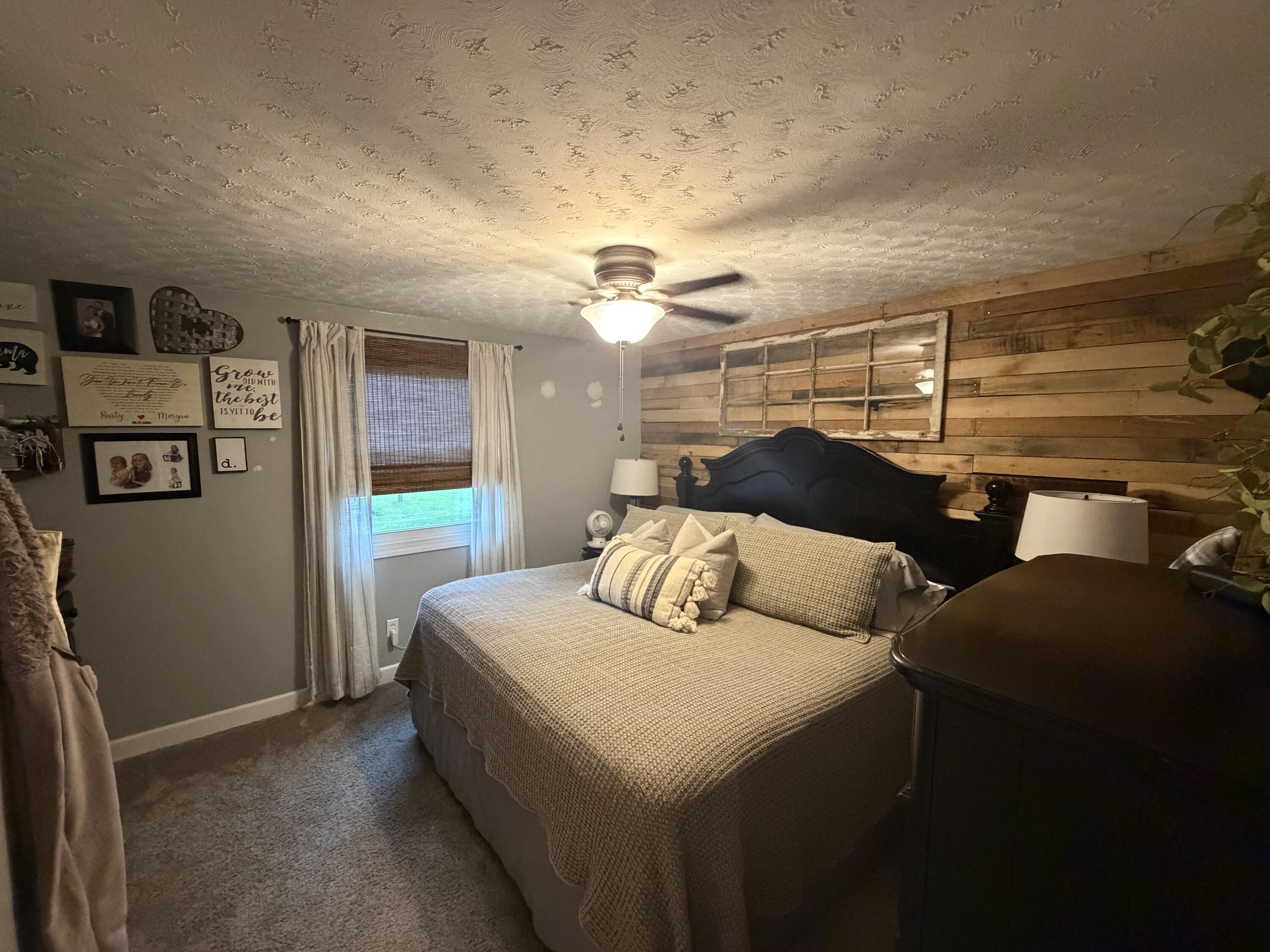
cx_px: 635
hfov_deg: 102.1
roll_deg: -0.1
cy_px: 476
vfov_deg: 85.7
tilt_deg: -4.3
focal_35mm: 14
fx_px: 514
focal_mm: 2.22
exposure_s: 1/60
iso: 1000
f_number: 2.2
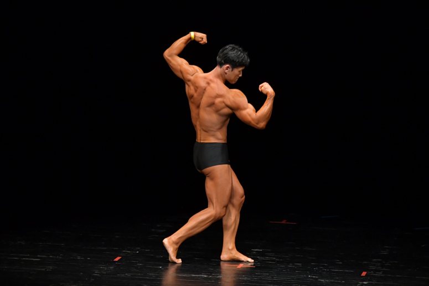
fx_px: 3216
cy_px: 143
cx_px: 214
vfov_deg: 5.1
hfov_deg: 7.6
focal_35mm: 270
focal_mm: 180
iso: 3200
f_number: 5.6
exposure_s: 1/400
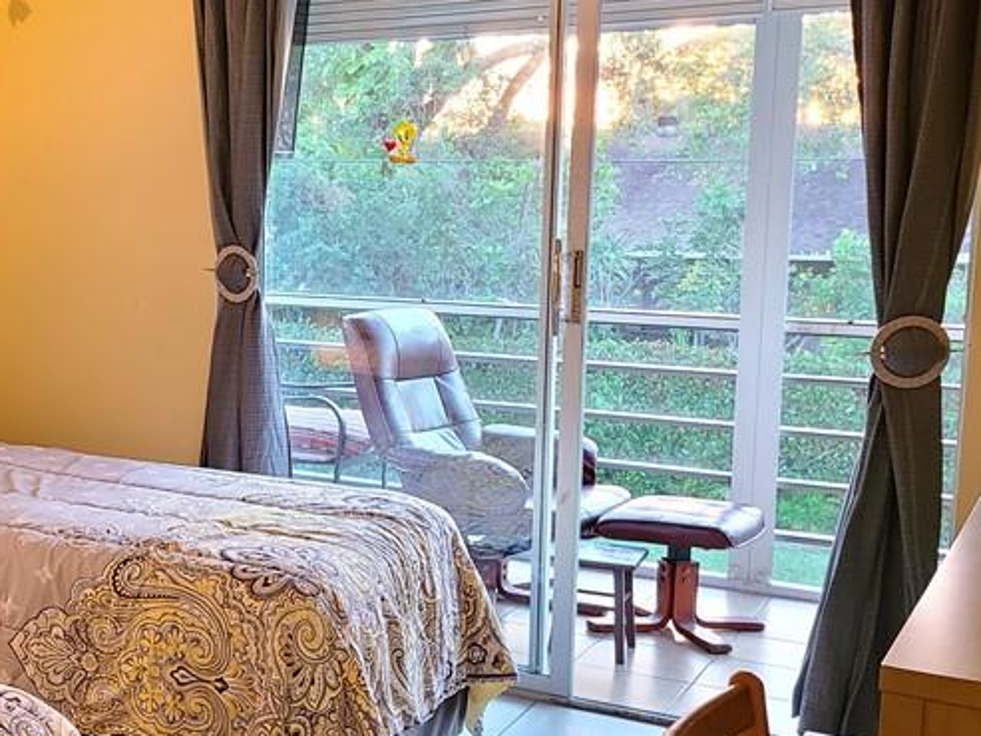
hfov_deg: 32.4
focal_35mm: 54
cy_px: 408
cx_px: -24
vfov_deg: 27.0
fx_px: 1531
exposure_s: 1/39
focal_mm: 5.4
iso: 640
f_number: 1.8
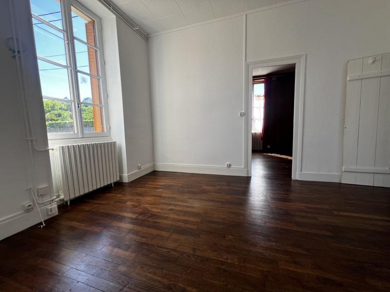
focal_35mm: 13
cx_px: 195
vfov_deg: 89.9
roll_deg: +1.4
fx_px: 146
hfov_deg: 106.2
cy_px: 146
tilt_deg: -5.9
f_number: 1.8
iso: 32
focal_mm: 1.57
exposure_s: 1/128
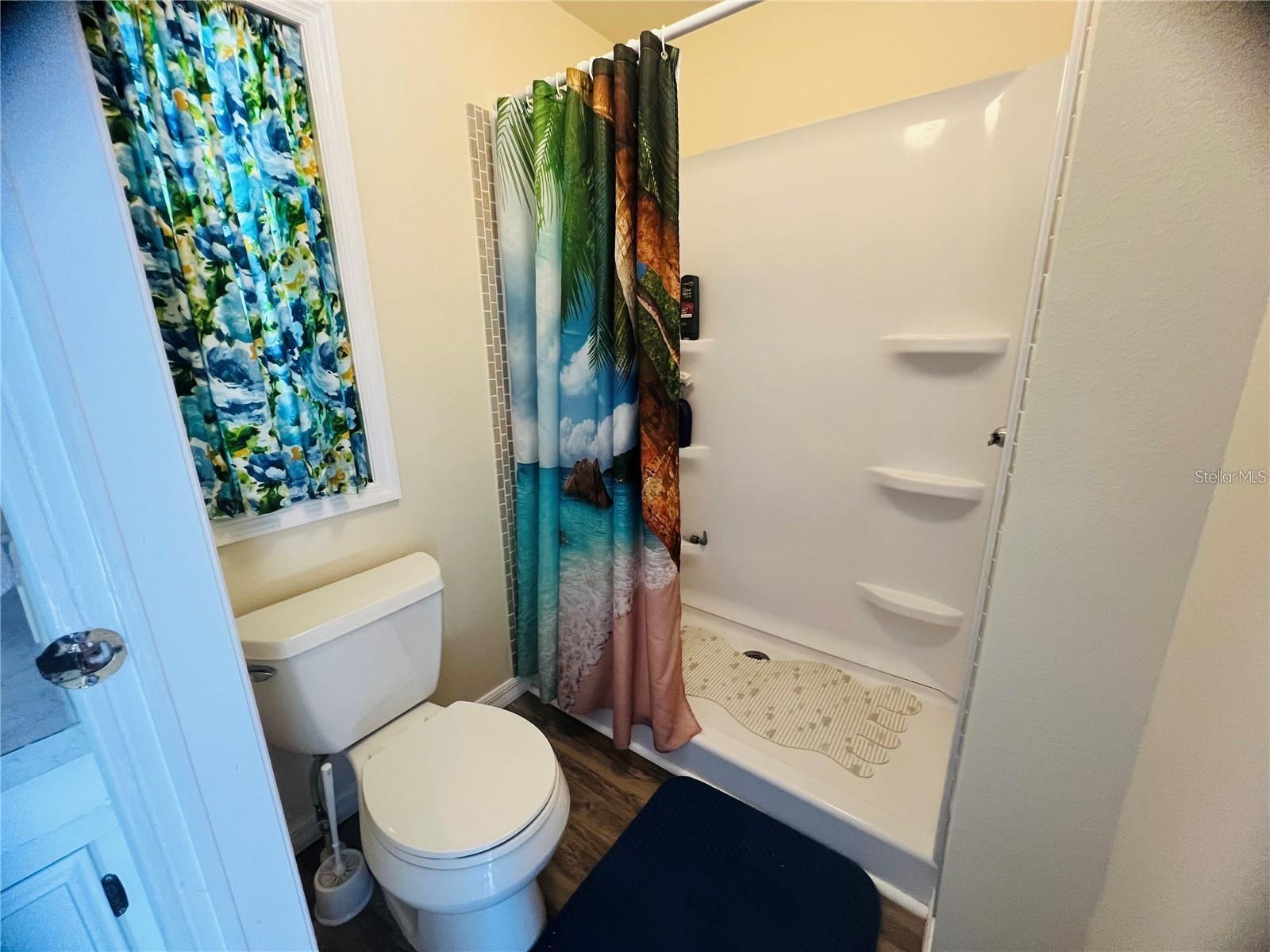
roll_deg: +0.7
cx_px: 635
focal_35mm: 13
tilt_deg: -15.9
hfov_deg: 106.2
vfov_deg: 89.9
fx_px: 477
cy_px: 476
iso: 250
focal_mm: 1.57
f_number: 1.8
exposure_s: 1/60
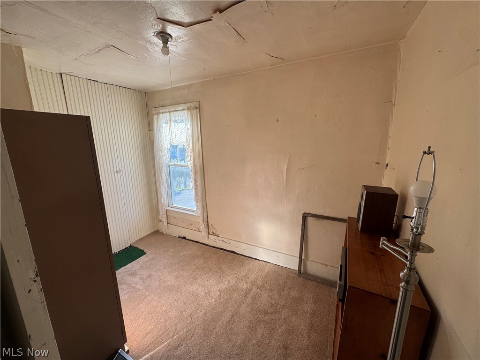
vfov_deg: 85.7
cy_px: 180
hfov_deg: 102.1
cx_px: 240
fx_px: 194
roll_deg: +1.1
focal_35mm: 14
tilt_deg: -9.3
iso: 40
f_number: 2.2
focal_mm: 2.22
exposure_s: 1/101
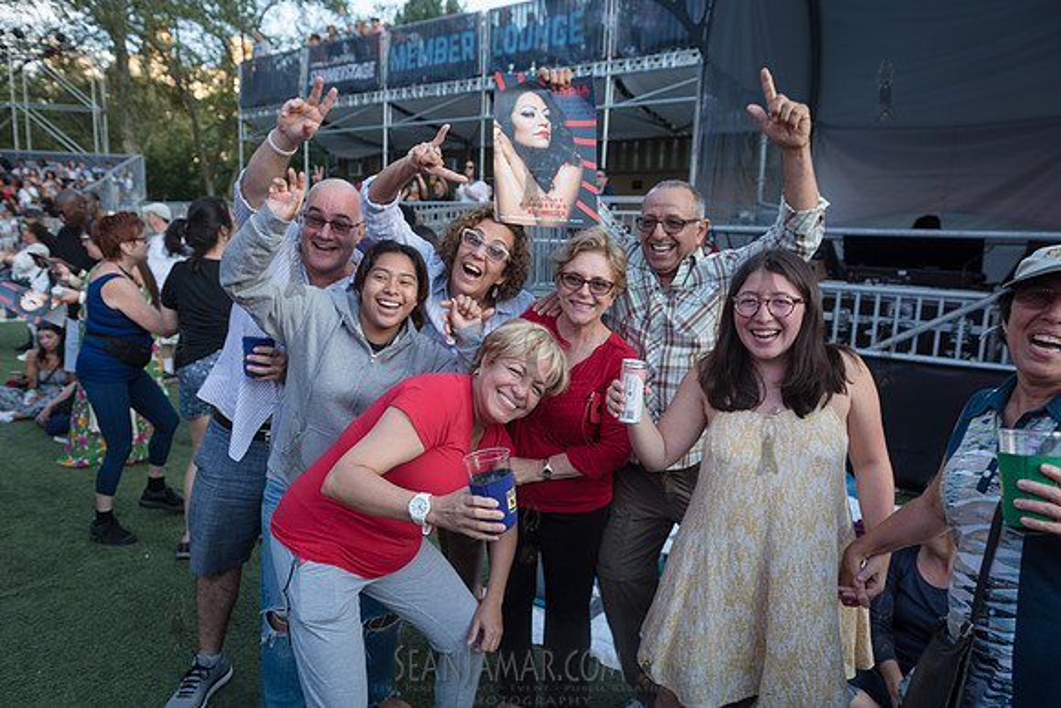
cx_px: 530
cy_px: 354
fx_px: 707
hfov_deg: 73.7
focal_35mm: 24
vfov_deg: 53.2
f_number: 4
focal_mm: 24
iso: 200
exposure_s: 1/160
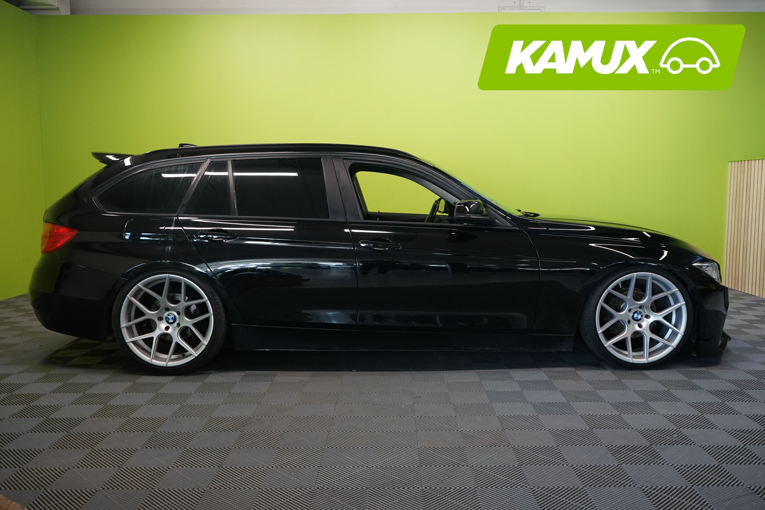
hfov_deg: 60.3
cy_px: 255
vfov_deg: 42.3
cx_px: 382
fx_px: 659
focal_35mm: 31
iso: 2000
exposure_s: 1/30
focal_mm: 31
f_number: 7.1
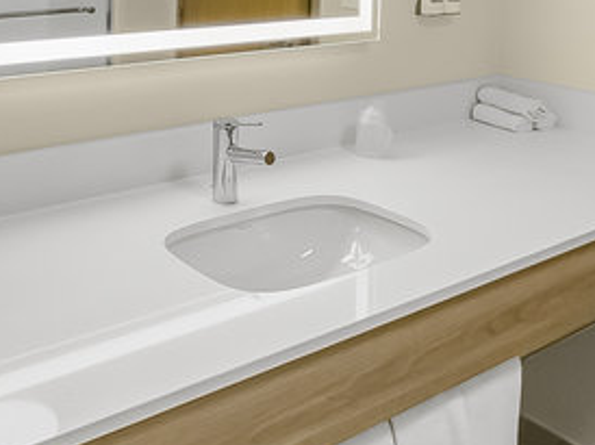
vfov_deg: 37.2
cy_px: 139
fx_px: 653
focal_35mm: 38
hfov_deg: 48.5
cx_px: 217
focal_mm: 2.2
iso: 64
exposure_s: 1/60
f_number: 2.2
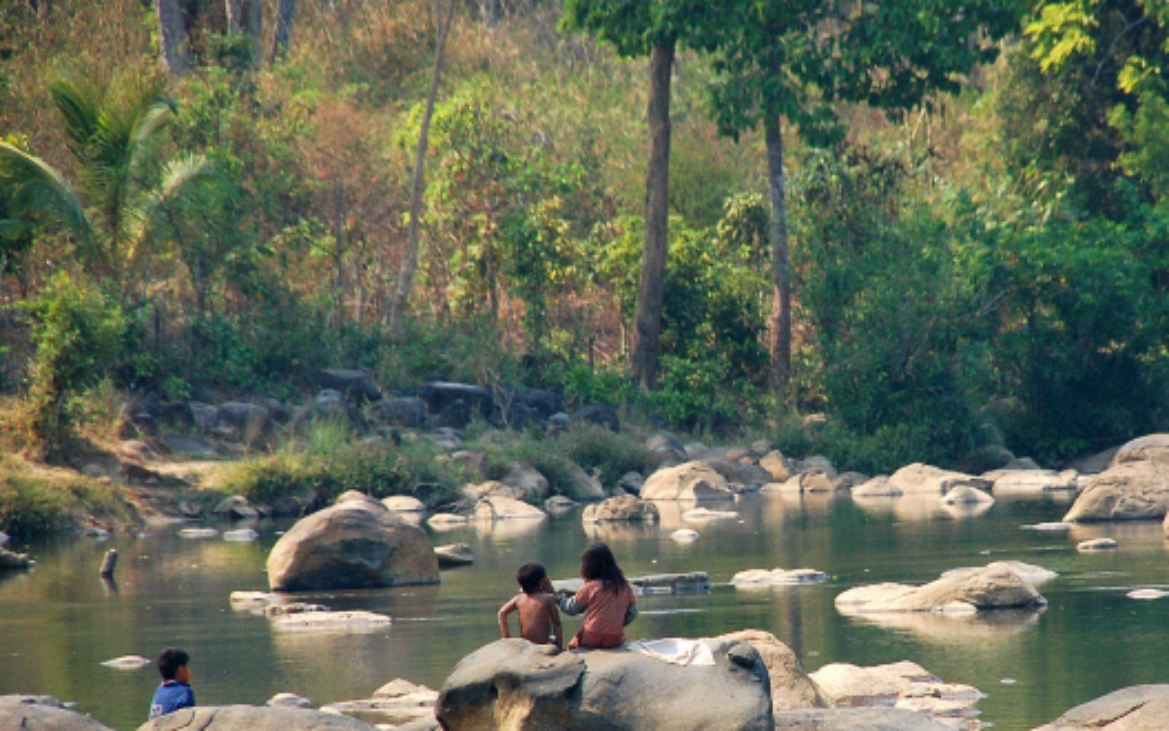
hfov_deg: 5.2
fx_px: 12896
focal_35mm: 405
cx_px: 775
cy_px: 525
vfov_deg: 3.2
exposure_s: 1/500
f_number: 6
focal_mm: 175
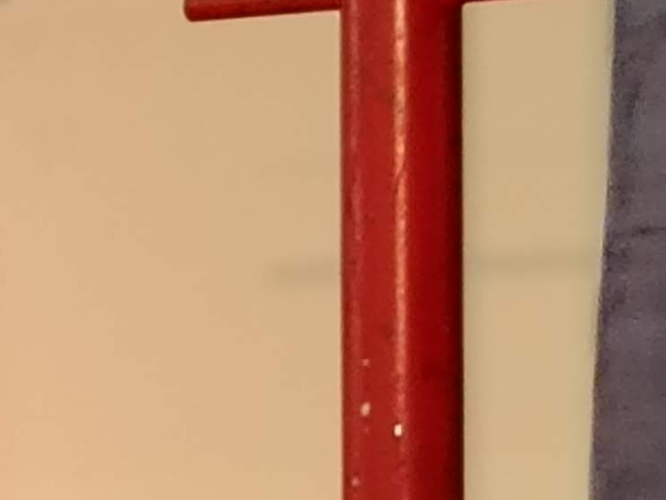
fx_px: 6023
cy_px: 425
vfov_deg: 4.7
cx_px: -1115
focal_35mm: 313
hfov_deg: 6.0
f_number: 1.75
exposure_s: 1/50
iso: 994
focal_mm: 5.25
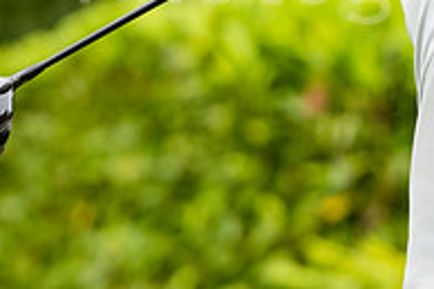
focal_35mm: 786
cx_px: 369
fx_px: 9467
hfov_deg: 2.6
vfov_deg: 1.7
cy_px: -138
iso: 1250
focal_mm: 175
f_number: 4
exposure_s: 1/1000
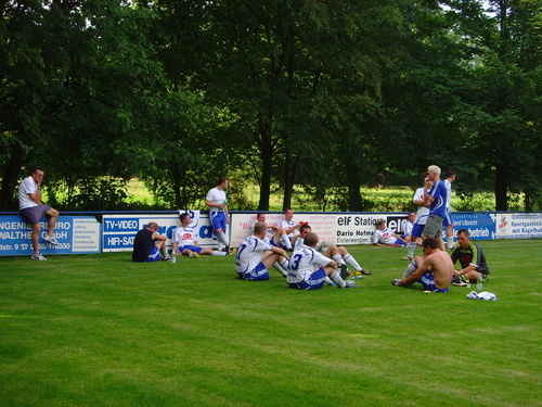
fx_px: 939
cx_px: 271
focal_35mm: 60
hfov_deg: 32.2
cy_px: 204
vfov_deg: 24.4
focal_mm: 10.2
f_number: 3.9
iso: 80
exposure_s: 1/180
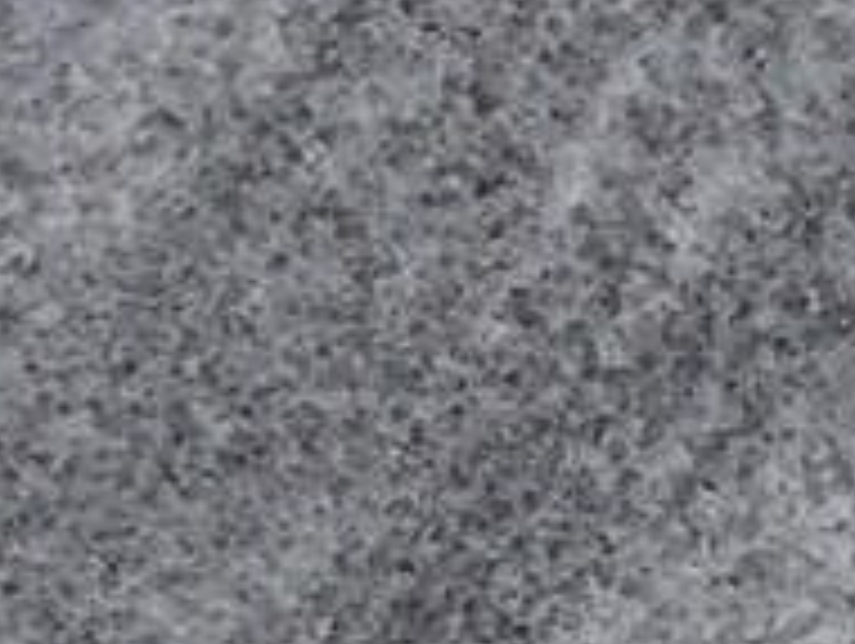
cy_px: 405
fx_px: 5193
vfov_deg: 7.1
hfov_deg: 8.9
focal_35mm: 210
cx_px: 1703
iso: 50
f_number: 1.7
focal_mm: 4.71
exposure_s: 1/356
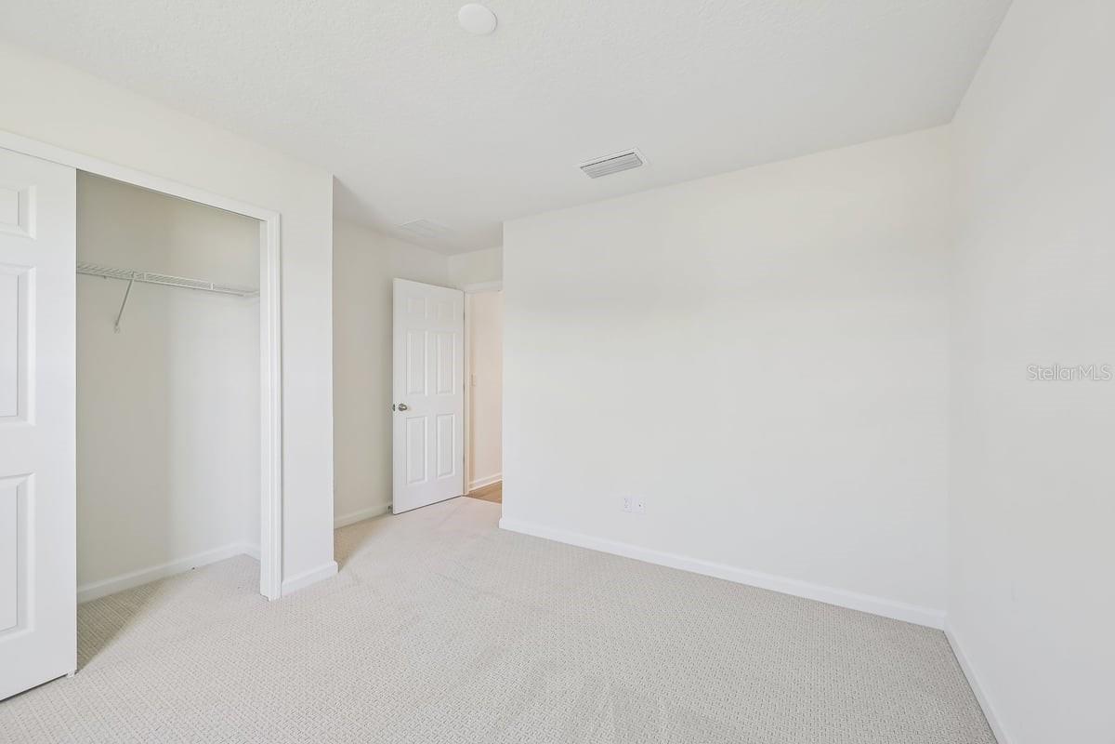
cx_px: 558
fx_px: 434
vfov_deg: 81.2
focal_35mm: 14
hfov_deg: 104.3
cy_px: 372
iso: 280
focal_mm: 14
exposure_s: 1/15
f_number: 8
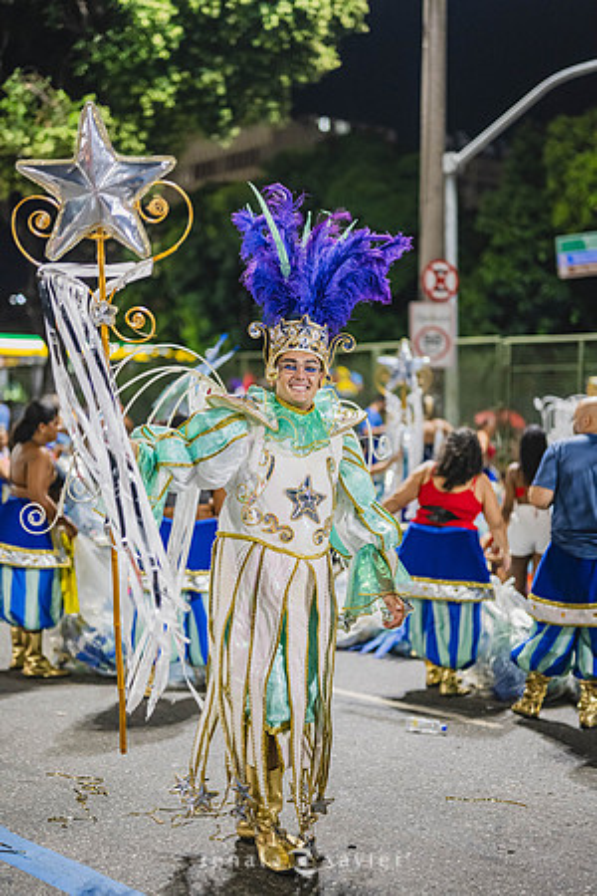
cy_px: 448
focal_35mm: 50
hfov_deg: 27.0
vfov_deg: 39.6
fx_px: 1244
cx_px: 298
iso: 2000
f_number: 1.2
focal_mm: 50
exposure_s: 1/250
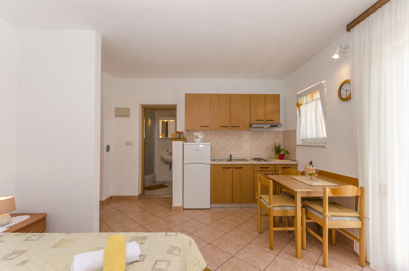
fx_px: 170
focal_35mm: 15
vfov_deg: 77.1
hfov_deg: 100.5
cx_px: 204
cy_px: 136
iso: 160
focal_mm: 10
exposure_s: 1/80
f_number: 9
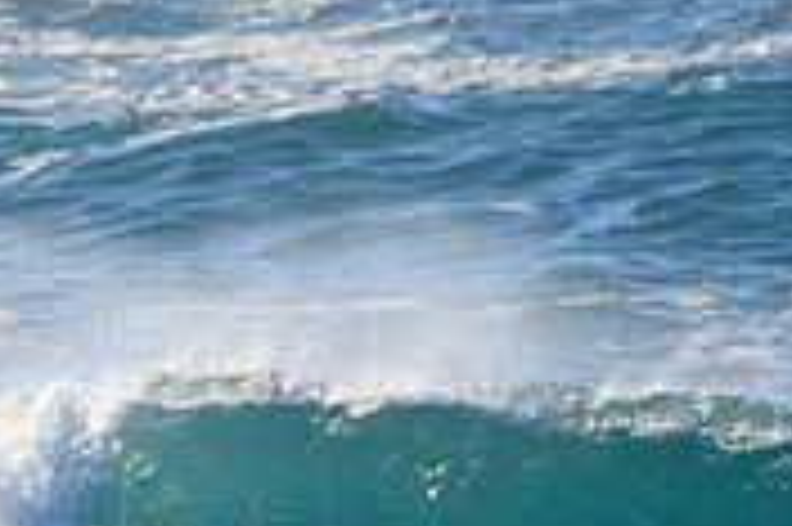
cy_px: 677
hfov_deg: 0.8
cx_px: 27
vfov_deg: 0.6
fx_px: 54398
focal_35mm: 2475
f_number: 5.6
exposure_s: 1/2000
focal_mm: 500
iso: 320
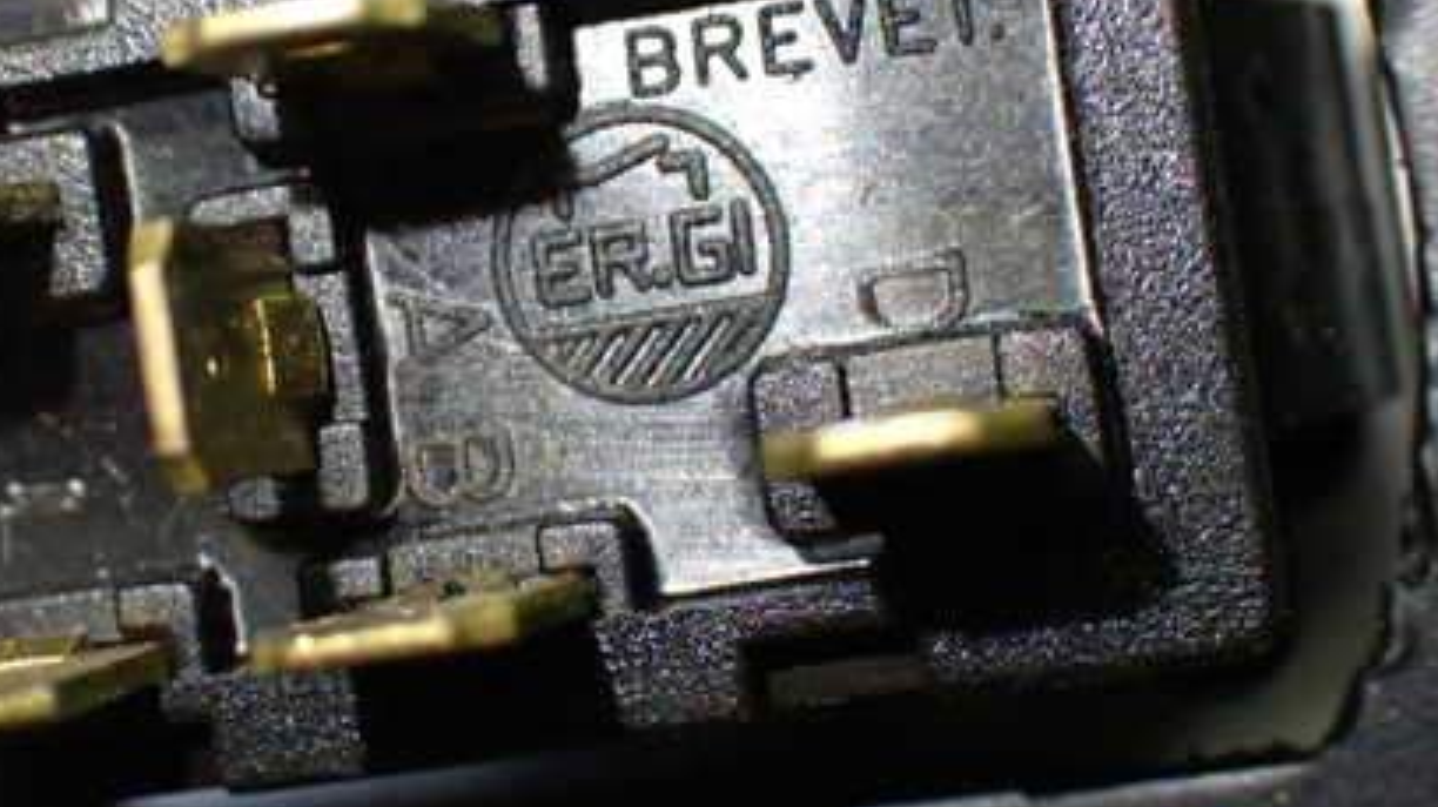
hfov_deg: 22.9
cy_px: 303
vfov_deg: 13.0
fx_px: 3544
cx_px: 582
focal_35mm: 93
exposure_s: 1/160
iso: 800
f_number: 3.5
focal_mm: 10.35
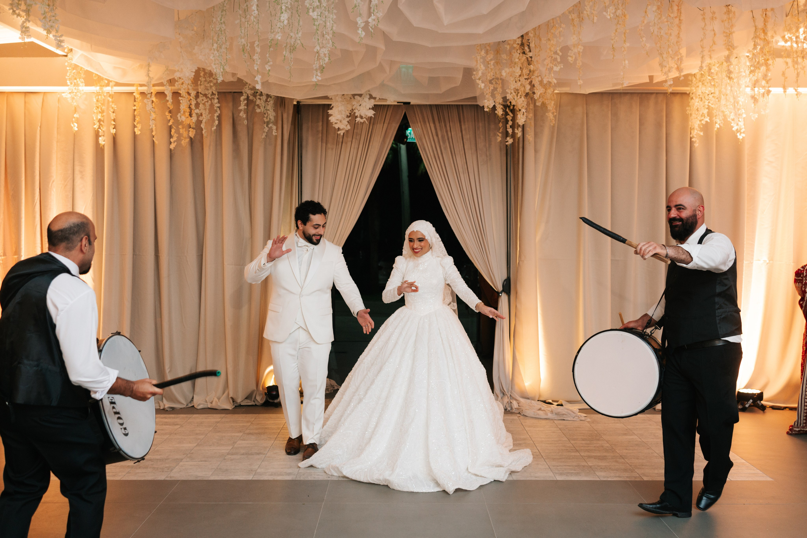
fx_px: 816
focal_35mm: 36
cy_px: 269
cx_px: 404
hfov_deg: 52.6
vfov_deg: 36.5
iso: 1000
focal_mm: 35
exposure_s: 1/200
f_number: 2.8
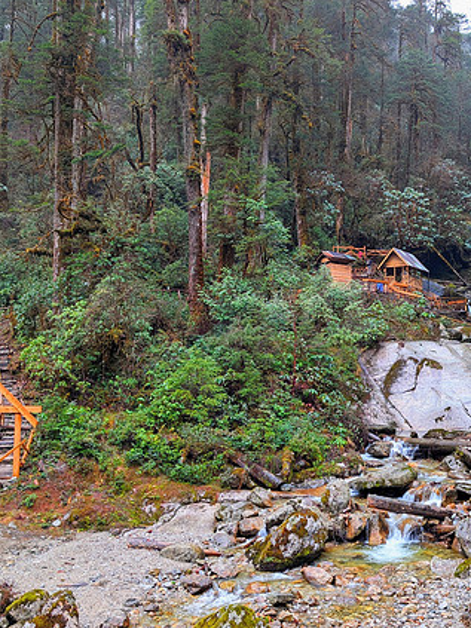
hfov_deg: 42.4
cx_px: 312
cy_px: 323
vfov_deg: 55.4
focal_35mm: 33
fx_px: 599
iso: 19
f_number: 1.68
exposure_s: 1/23.8
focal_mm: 6.9
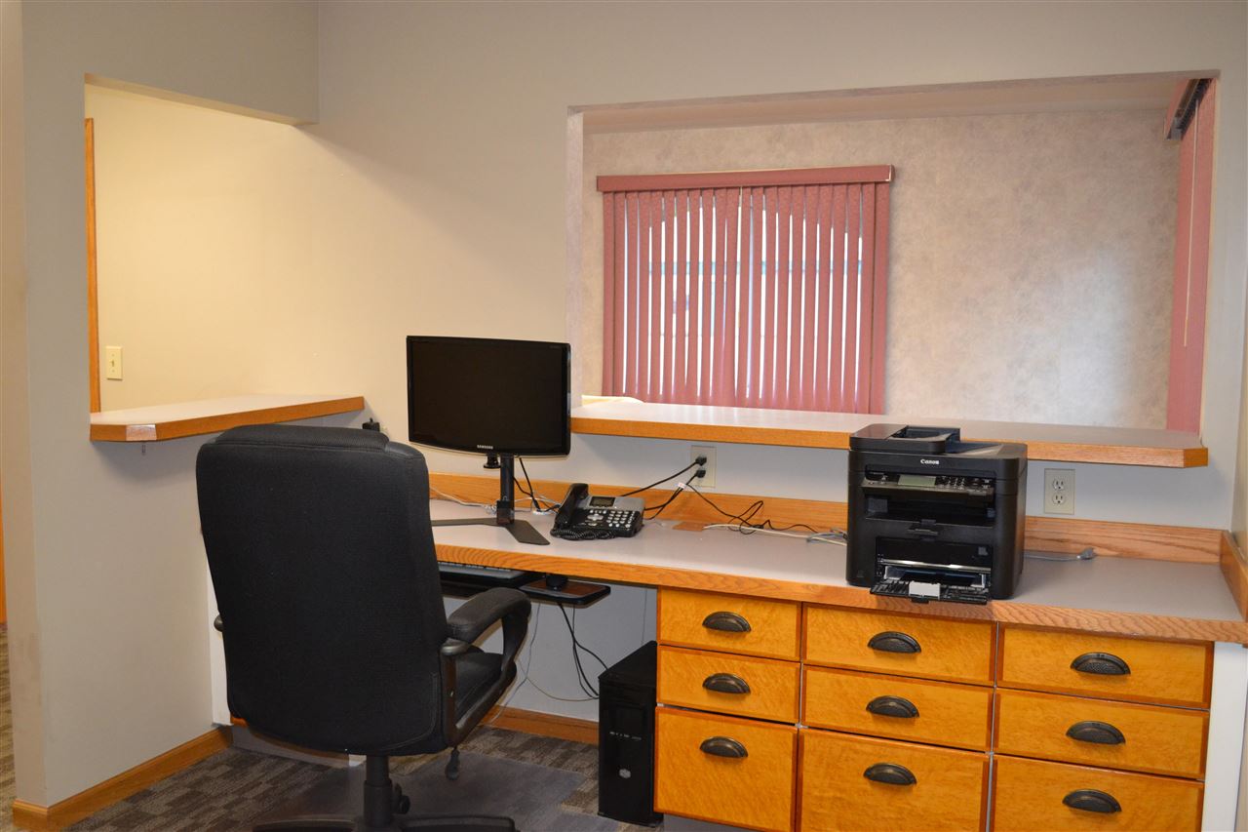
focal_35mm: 33
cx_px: 624
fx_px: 1144
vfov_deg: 40.0
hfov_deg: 57.2
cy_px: 416
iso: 1400
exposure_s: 1/60
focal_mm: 22
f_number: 4
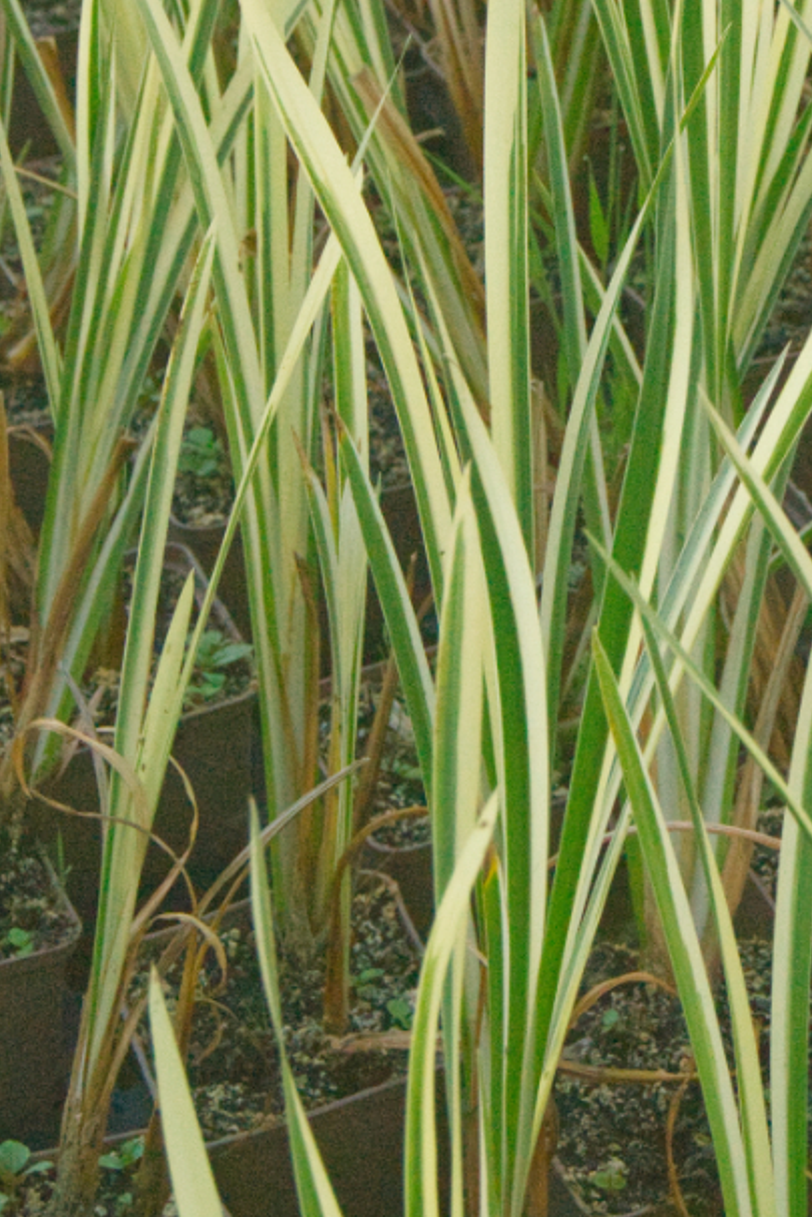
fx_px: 5511
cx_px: 784
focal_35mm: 163
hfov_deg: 8.4
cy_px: 126
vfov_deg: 12.5
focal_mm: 55
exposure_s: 1/500
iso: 3200
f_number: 11
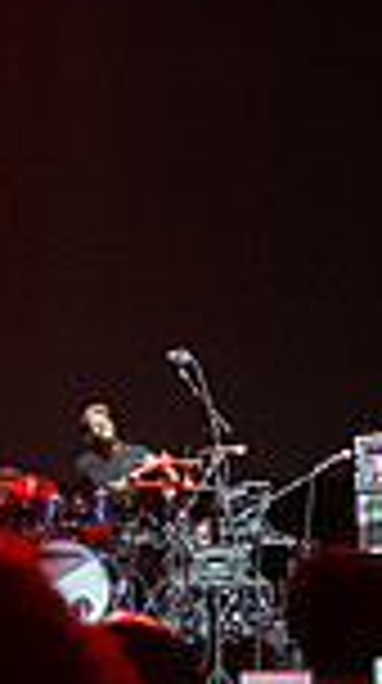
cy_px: 787
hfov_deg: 4.9
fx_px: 4377
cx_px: -505
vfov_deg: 8.8
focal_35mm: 242
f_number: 4.5
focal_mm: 50
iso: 5000
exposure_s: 1/200
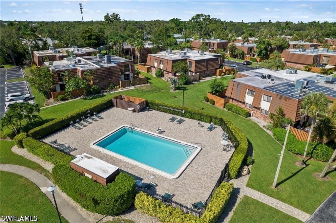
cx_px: 168
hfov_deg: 78.6
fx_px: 205
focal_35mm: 22
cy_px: 112
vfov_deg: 57.1
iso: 100
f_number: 2.8
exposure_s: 1/400
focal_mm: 8.38
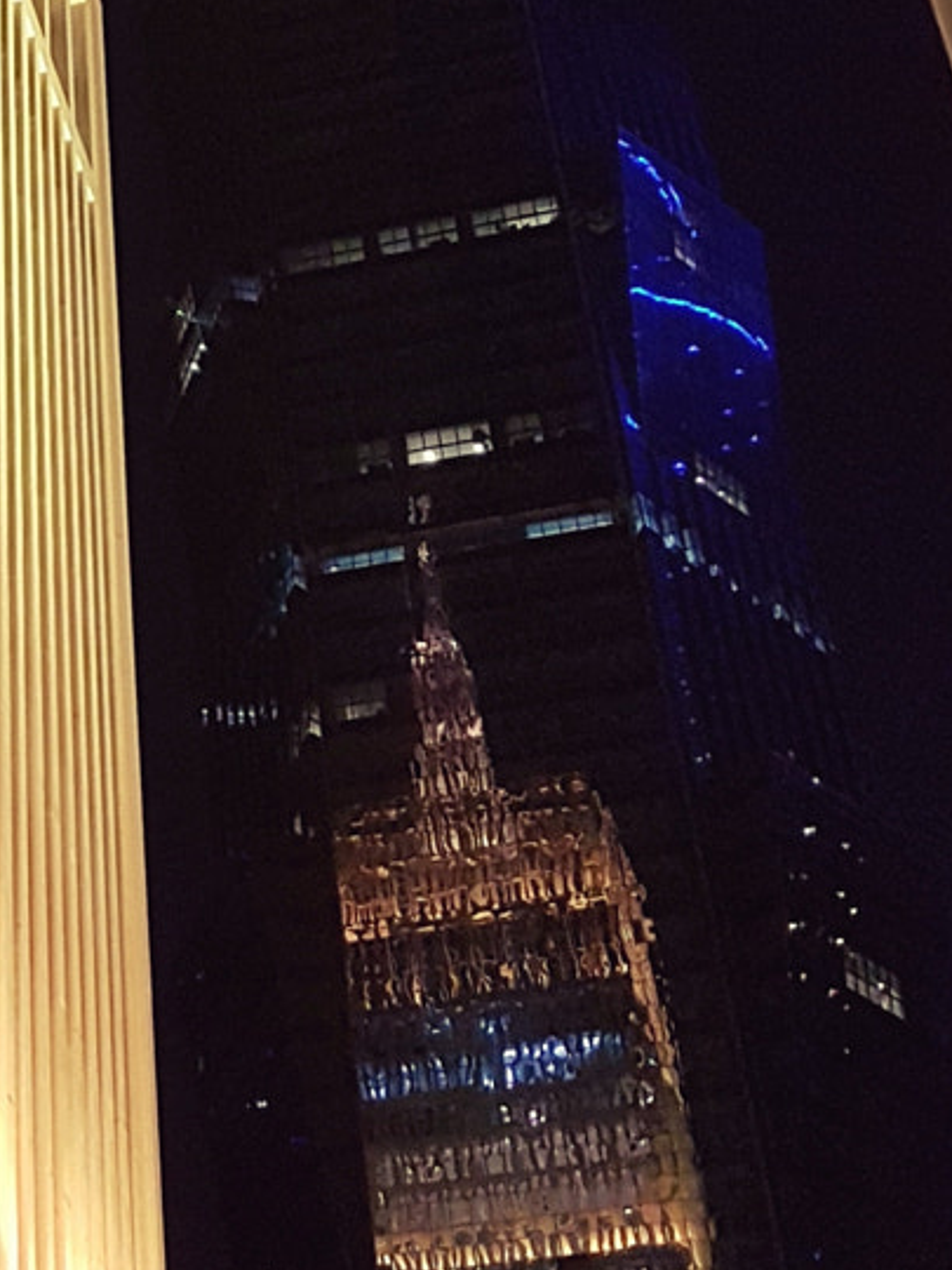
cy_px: 0
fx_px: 2824
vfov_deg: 24.2
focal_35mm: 77
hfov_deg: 18.3
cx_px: -134
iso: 200
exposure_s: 1/15
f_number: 1.7
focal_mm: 4.2
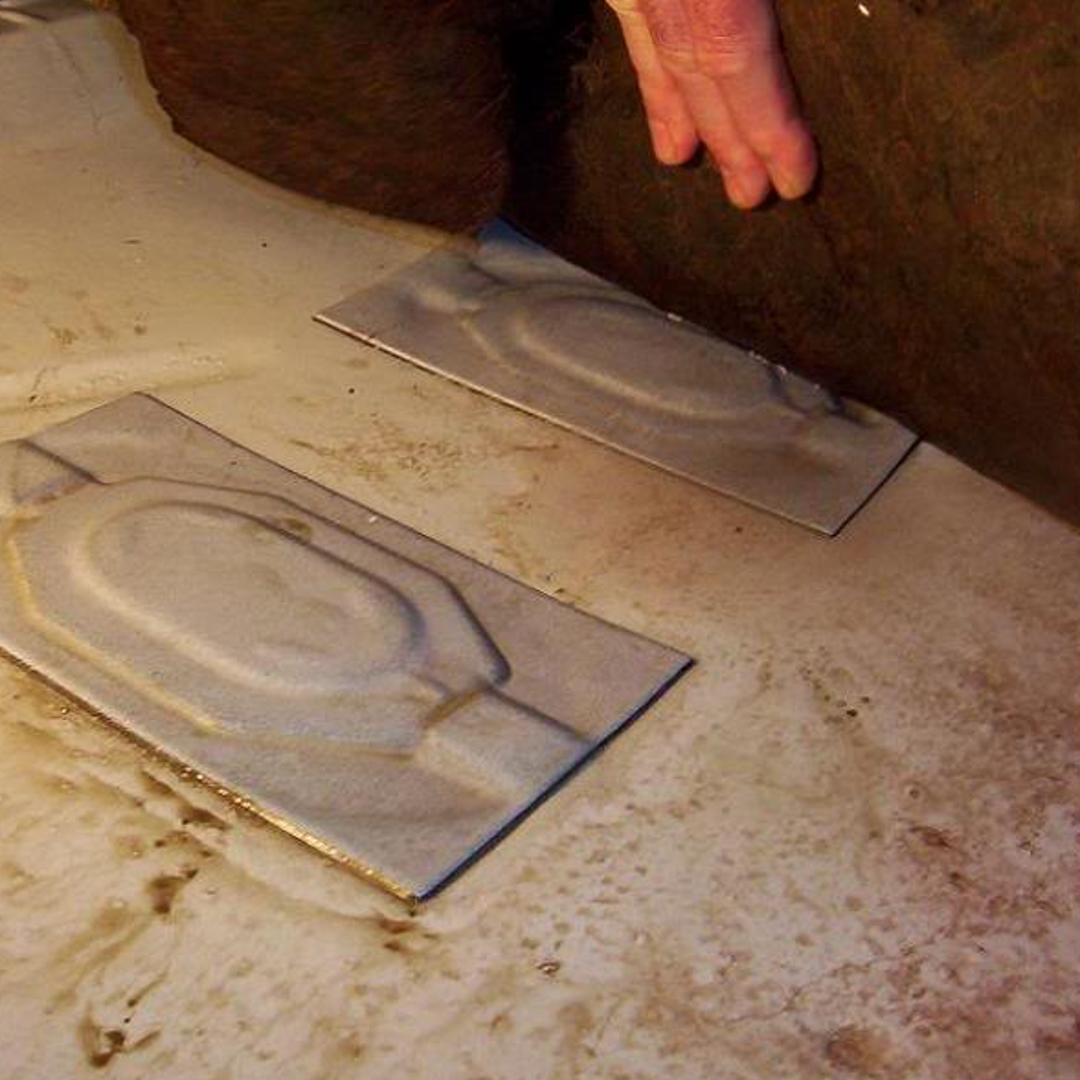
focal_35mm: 43
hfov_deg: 38.7
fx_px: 1518
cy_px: 534
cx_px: 362
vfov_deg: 39.2
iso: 140
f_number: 2.76
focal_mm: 5.54
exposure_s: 1/30
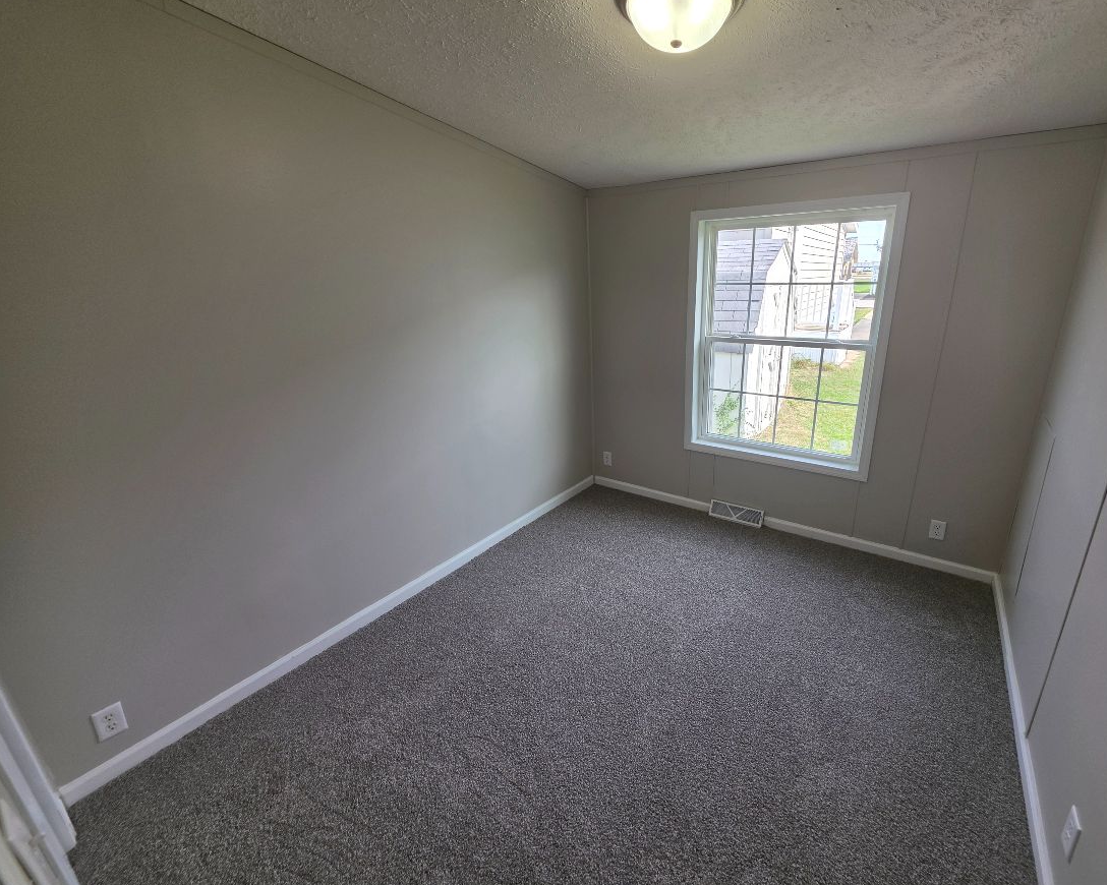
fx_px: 459
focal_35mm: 14
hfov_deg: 100.4
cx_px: 607
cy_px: 445
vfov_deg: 88.0
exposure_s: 1/120
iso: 32
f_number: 1.9
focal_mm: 2.2
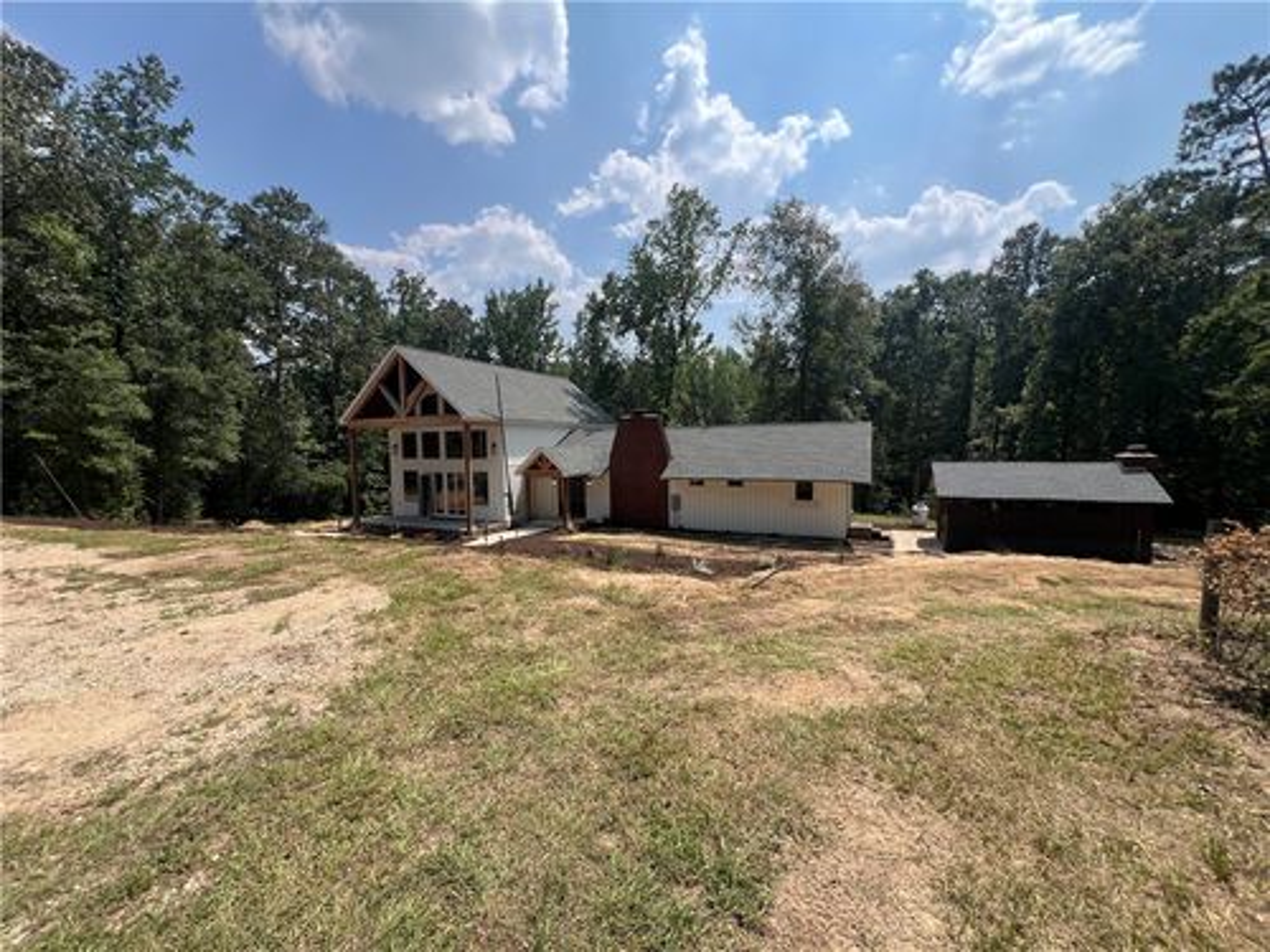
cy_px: 476
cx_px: 635
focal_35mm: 13
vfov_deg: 89.9
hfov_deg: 106.2
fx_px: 477
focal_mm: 1.57
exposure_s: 1/1130
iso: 32
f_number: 1.8
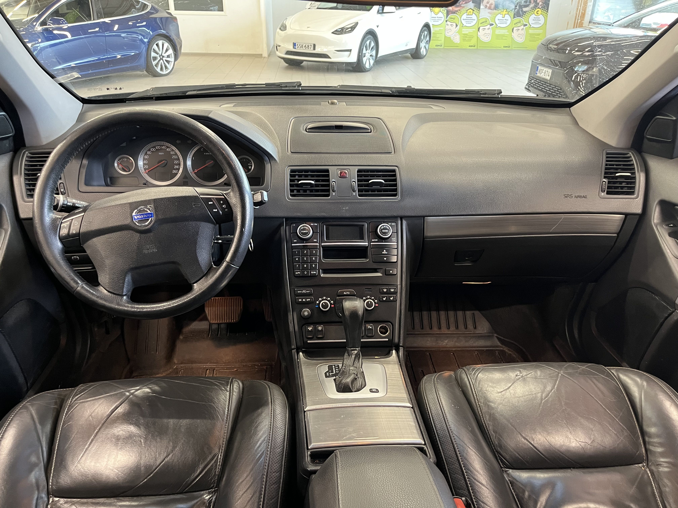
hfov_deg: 67.3
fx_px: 509
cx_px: 339
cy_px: 254
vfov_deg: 53.1
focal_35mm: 26
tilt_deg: -27.6
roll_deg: -1.5
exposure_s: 1/60
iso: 400
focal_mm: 5.1
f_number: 1.6
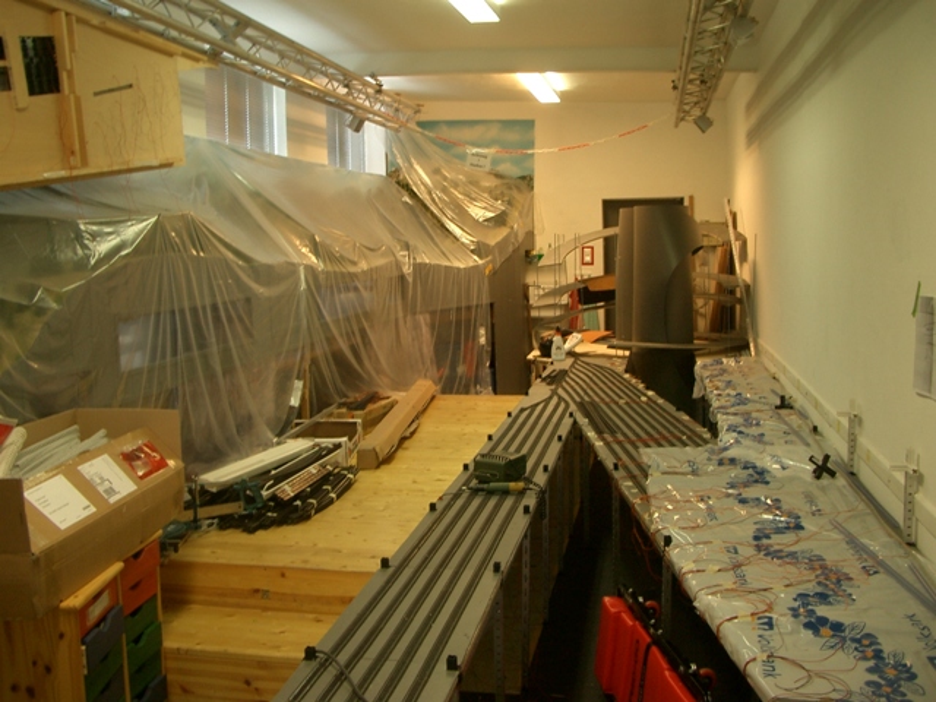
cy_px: 351
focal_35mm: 35
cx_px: 468
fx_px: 946
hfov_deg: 52.6
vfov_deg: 40.7
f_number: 2.6
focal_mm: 5.8
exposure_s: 1/10
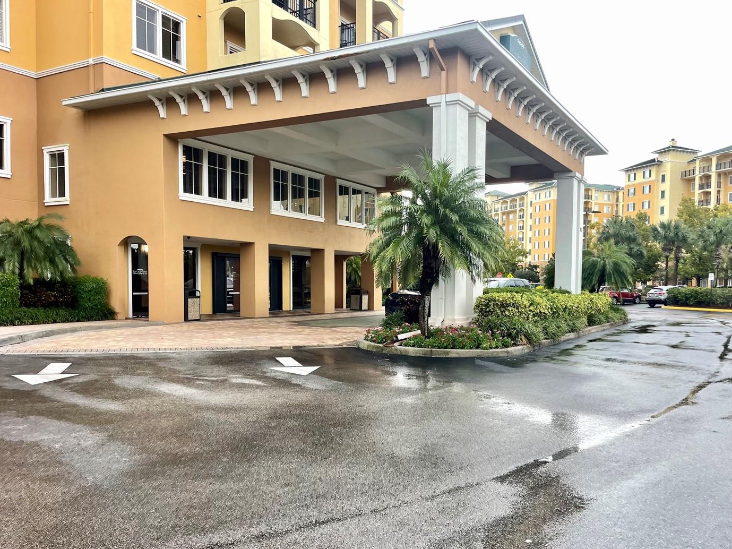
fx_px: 613
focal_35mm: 29
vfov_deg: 48.1
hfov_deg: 61.4
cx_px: 415
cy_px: 313
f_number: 1.6
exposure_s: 1/233
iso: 32
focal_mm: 5.1
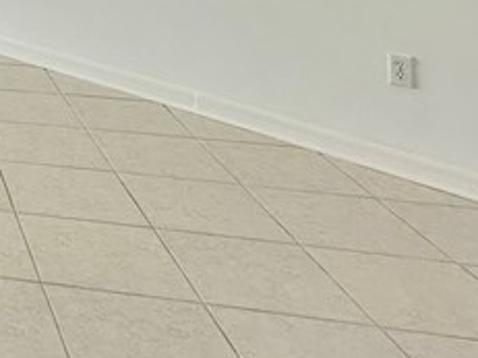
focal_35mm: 62
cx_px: -339
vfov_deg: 19.8
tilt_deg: +0.5
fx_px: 856
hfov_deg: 22.1
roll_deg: -0.6
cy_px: -211
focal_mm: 2.22
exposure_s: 1/120
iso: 50
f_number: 2.2
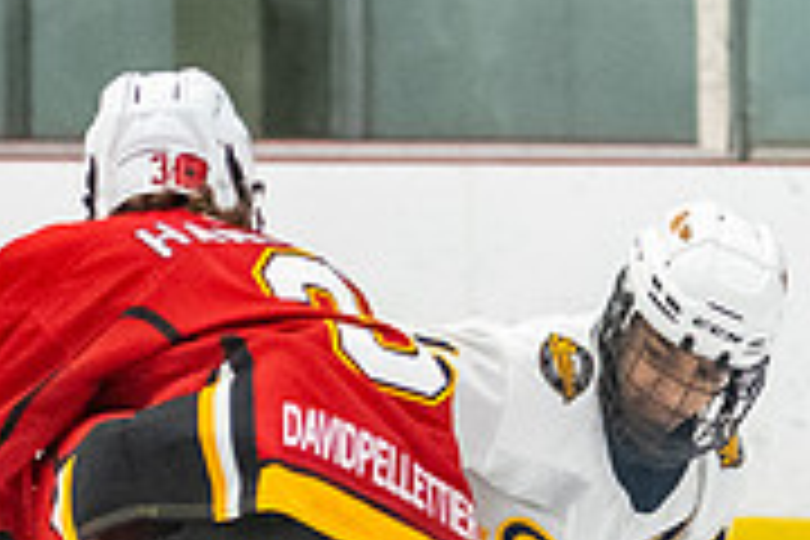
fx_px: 12104
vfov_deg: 2.5
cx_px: 385
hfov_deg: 3.8
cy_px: 970
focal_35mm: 538
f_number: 2.8
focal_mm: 78
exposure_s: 1/800
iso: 3200
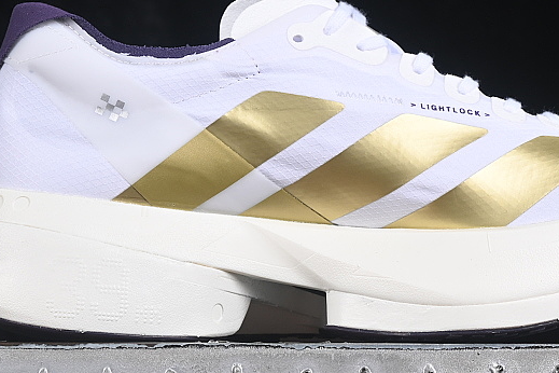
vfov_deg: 8.8
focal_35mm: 156
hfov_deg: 13.2
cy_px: 103
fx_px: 2422
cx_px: 326
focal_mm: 50
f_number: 8
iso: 160
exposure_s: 1/80
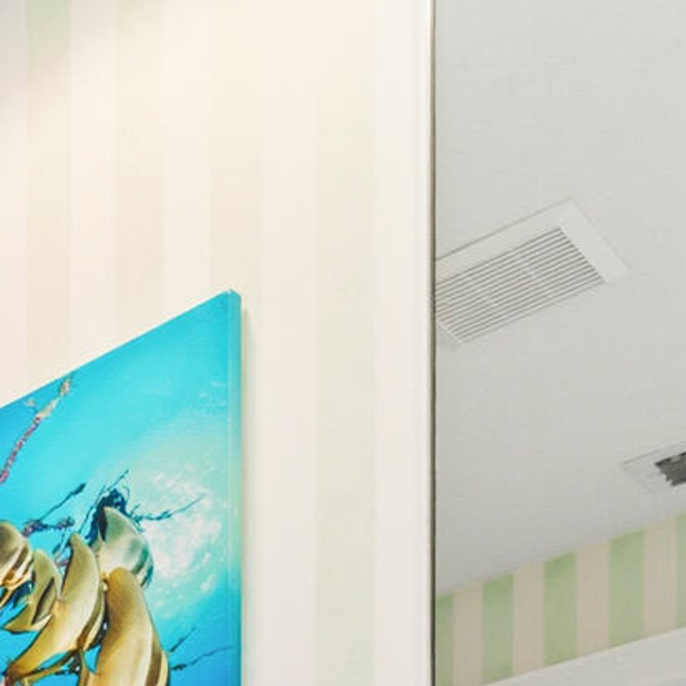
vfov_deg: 17.6
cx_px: -701
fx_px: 1614
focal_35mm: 72
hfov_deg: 17.2
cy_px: 1348
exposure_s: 1/5
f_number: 9
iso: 250
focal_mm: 14
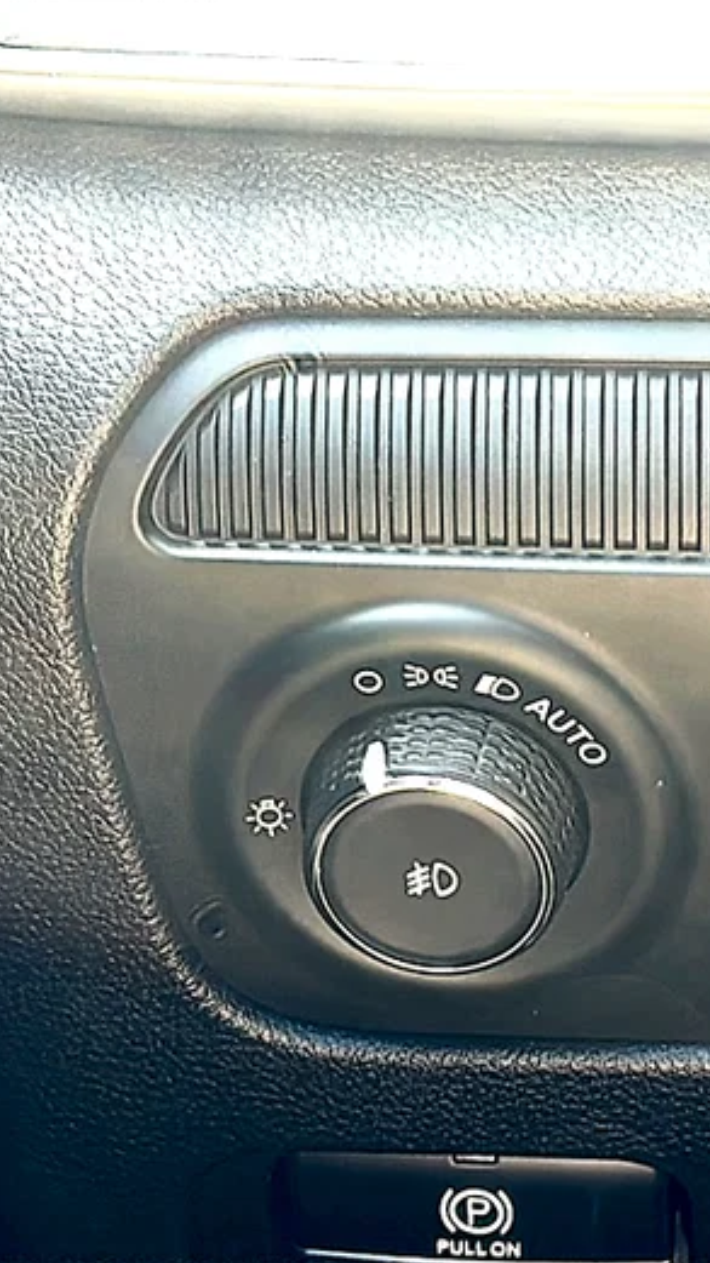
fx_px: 2109
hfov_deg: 18.7
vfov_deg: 33.3
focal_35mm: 63
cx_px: 683
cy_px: 629
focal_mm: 6.86
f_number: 1.78
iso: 64
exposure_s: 1/120
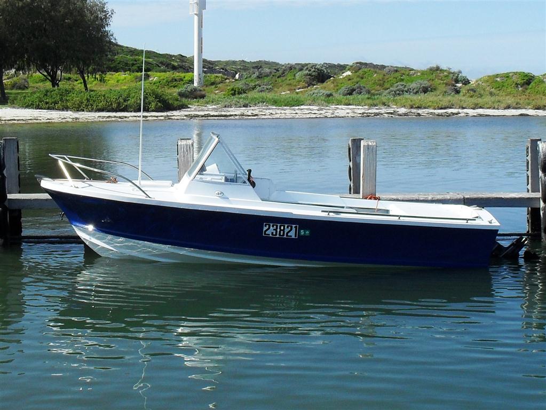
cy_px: 205
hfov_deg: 52.6
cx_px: 273
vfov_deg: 40.7
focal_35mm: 35
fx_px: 552
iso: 100
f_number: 8.4
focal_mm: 6.3
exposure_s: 1/250
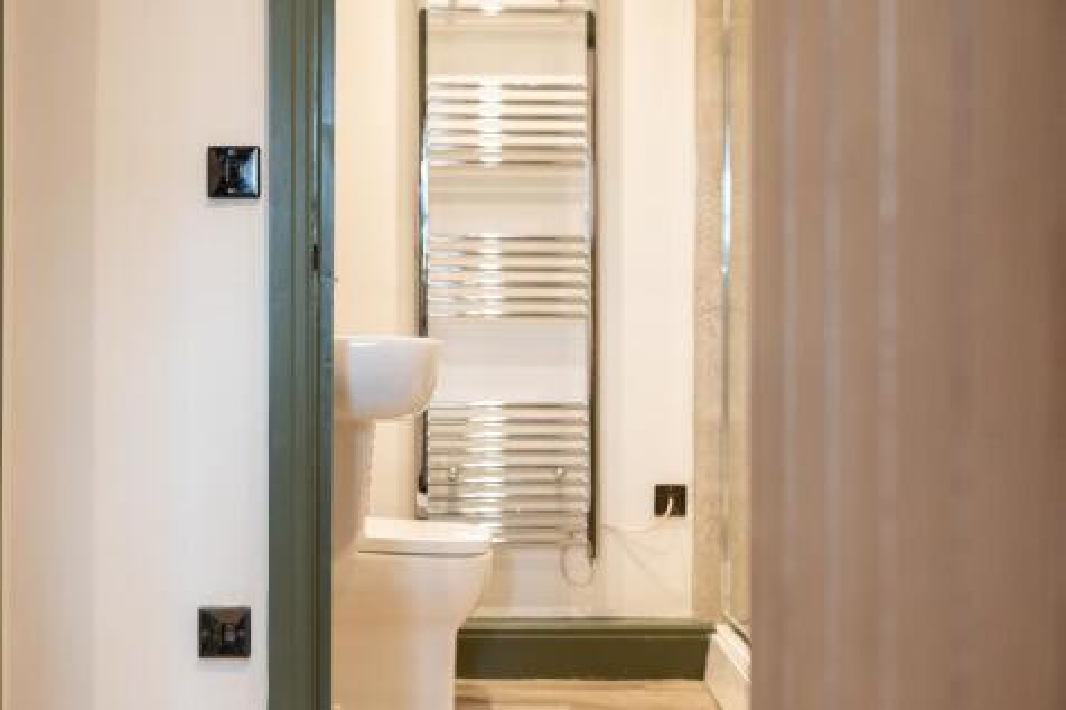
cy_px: 355
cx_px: 533
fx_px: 1480
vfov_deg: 27.0
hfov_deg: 39.6
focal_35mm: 50
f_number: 3.5
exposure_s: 1/160
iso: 1600
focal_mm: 50
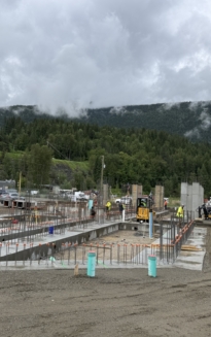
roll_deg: -2.8
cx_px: 71
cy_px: 169
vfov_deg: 55.3
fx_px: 321
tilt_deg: +3.2
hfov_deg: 36.0
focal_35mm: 35
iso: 80
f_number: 1.78
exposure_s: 1/4167
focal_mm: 6.76
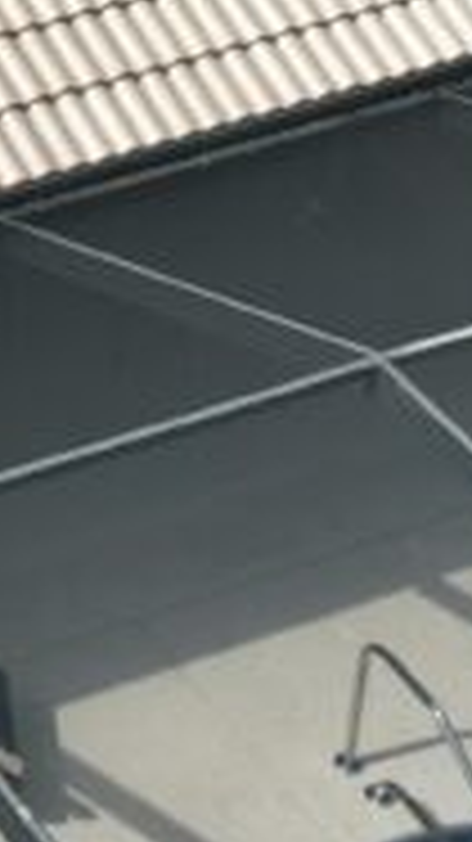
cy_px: -660
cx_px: -1047
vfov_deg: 13.5
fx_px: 3186
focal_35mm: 143
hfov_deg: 7.3
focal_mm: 12.29
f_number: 2.8
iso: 110
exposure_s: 1/240
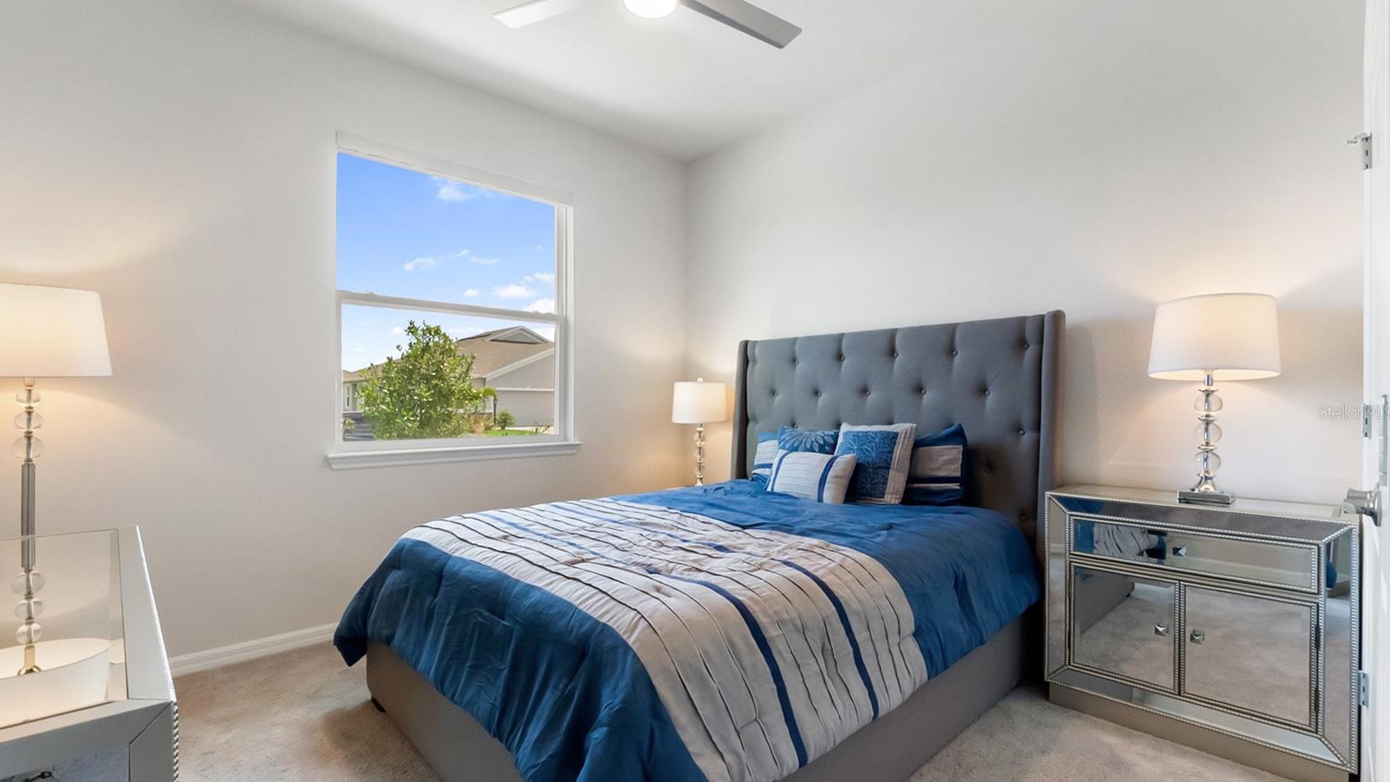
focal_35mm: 16
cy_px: 412
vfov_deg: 67.1
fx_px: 590
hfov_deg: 99.4
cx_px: 689
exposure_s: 1/60
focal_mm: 10
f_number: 9.5
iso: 3200
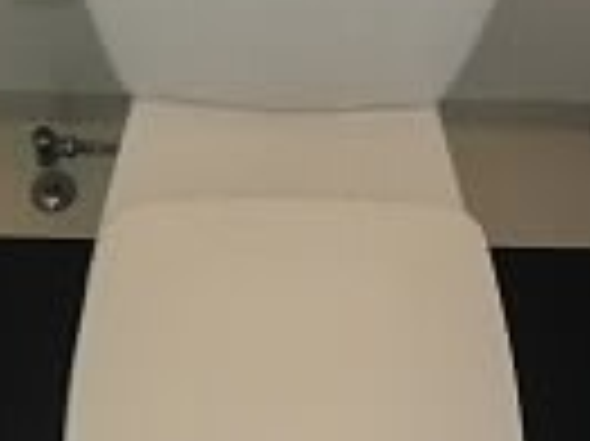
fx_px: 1345
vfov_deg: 18.6
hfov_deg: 24.6
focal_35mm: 79
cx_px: 189
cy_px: 160
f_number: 7.5
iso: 800
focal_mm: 4.3
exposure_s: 1/40
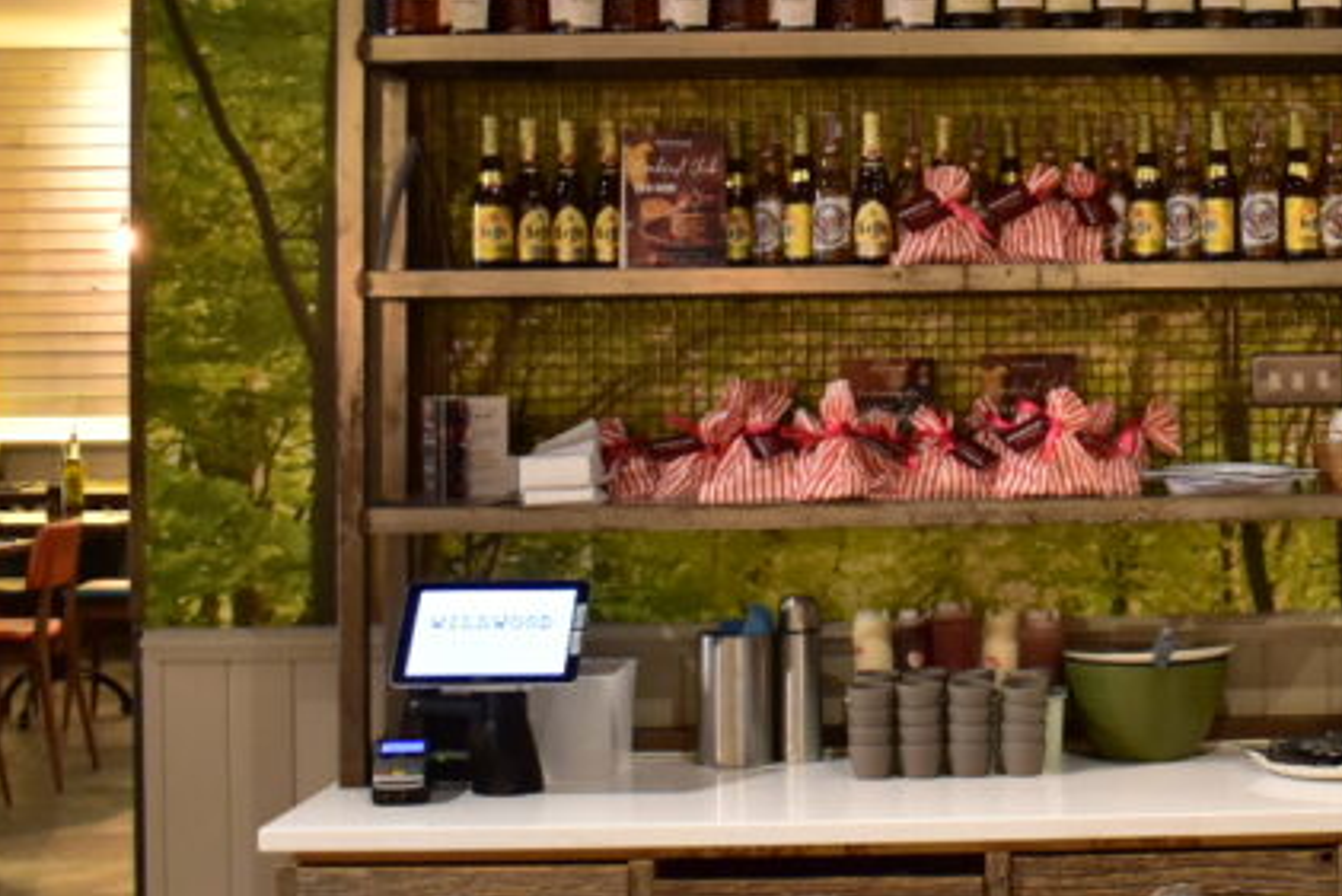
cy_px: 231
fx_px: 2722
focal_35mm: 73
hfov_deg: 26.6
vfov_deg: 18.6
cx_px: 1240
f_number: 3.5
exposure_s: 1/25
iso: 800
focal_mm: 20
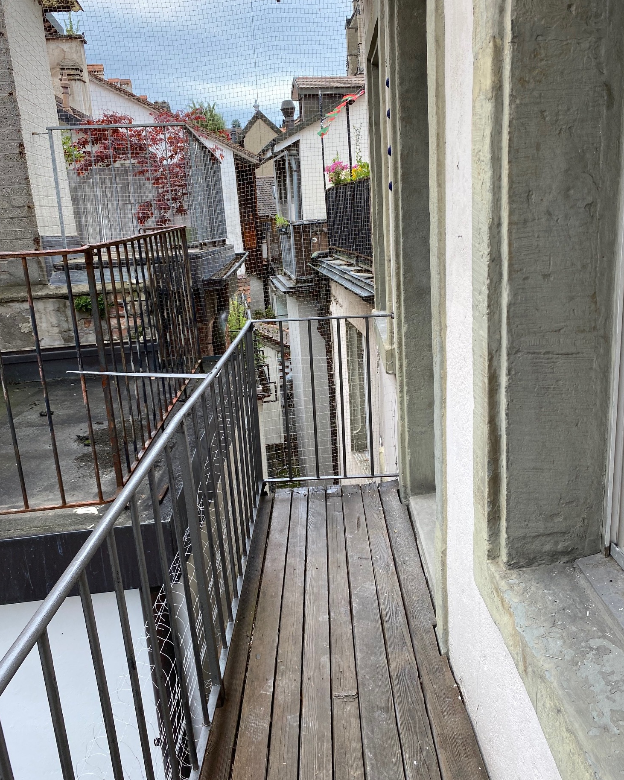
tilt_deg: -13.7
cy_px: 374
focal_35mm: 28
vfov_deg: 62.2
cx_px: 321
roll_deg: +3.1
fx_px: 646
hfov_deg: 51.5
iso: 32
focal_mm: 4.25
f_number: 1.8
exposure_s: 1/343
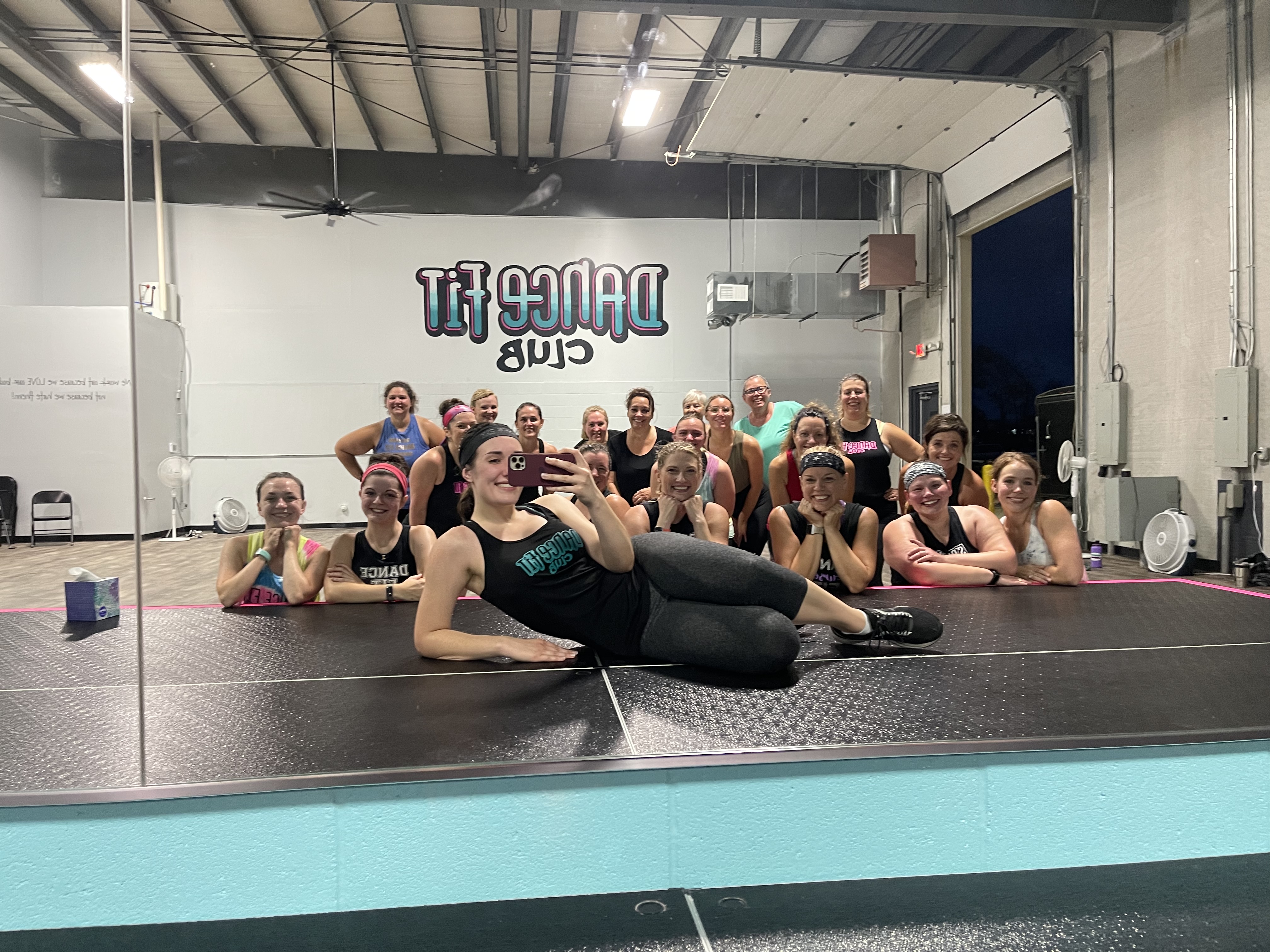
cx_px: 635
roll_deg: +0.5
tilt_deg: -2.5
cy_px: 476
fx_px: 954
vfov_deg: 53.1
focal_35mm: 26
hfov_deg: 67.3
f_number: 1.6
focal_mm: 5.1
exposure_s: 1/60
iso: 320
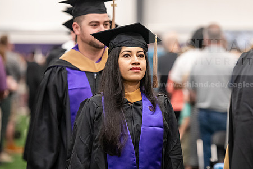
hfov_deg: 10.7
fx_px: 1357
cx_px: 132
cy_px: 96
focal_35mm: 193
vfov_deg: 7.1
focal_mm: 150
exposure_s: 1/200
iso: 3200
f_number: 3.2
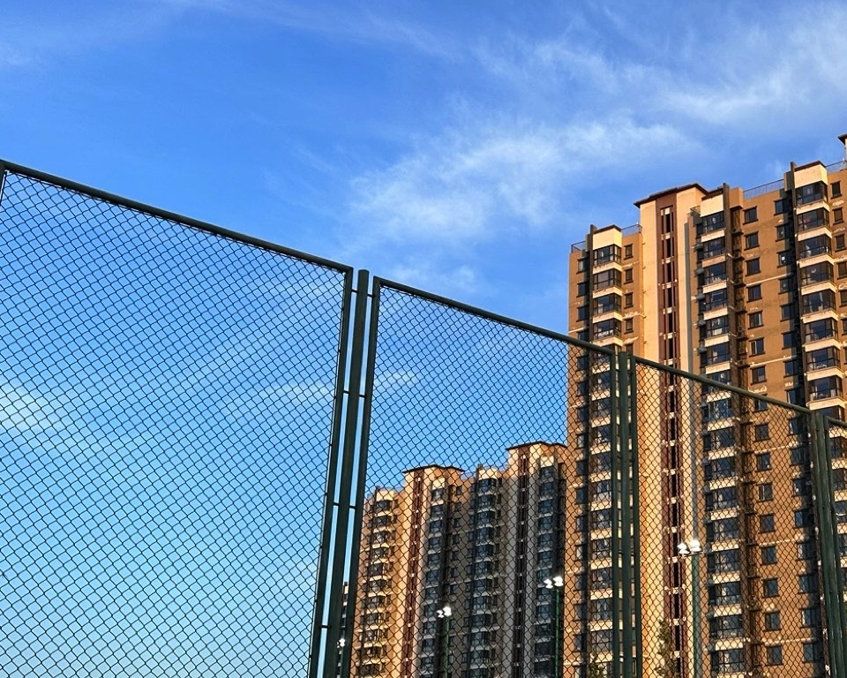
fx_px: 1253
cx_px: 641
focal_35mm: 50
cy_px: 289
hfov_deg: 36.4
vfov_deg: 30.2
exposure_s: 1/729
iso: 80
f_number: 1.78
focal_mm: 6.86
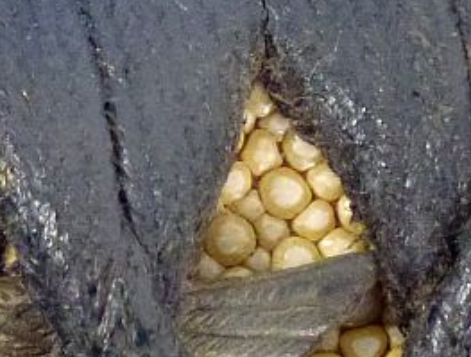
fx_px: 3399
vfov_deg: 6.0
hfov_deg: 7.8
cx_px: -217
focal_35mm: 249
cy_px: 385
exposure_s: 1/60
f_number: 4.8
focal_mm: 14.8
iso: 800
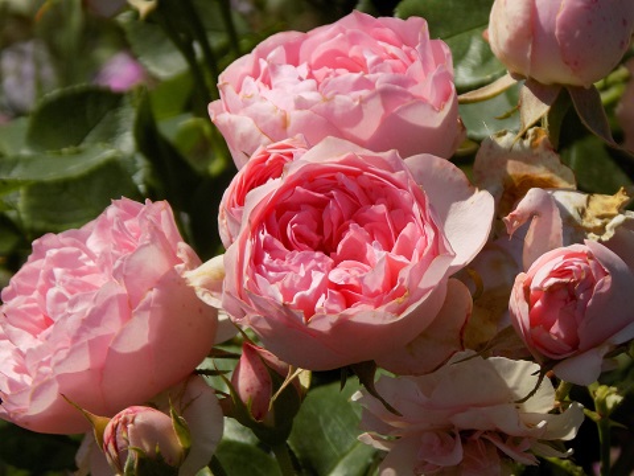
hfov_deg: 4.9
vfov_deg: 3.7
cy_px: 238
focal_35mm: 402
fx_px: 7363
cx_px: 317
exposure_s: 1/500
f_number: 5.9
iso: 80
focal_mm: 71.5
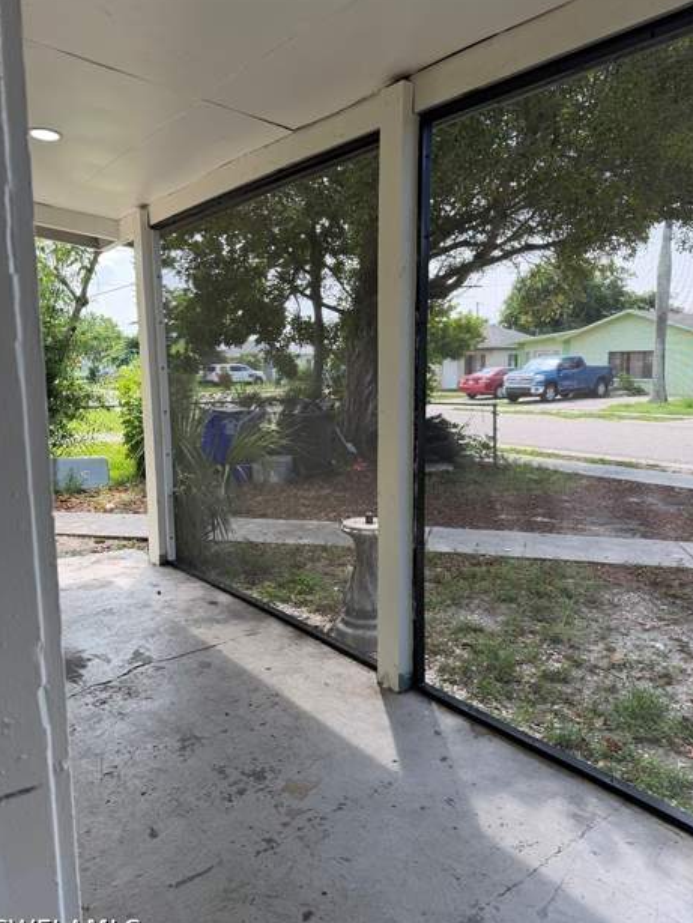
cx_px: 346
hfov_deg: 54.9
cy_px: 471
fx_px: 667
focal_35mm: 25
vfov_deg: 69.4
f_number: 1.78
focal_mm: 6.76
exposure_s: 1/728
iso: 100
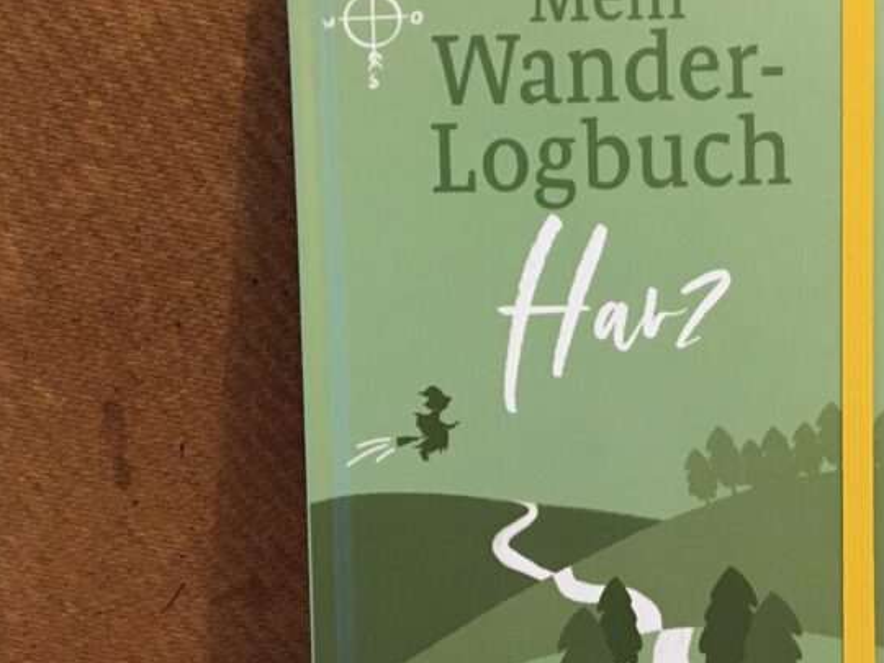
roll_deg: +1.9
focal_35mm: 55
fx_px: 1405
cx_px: 586
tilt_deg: -14.6
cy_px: 431
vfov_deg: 26.4
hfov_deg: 34.6
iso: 200
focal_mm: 4.15
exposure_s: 1/17
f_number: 2.2
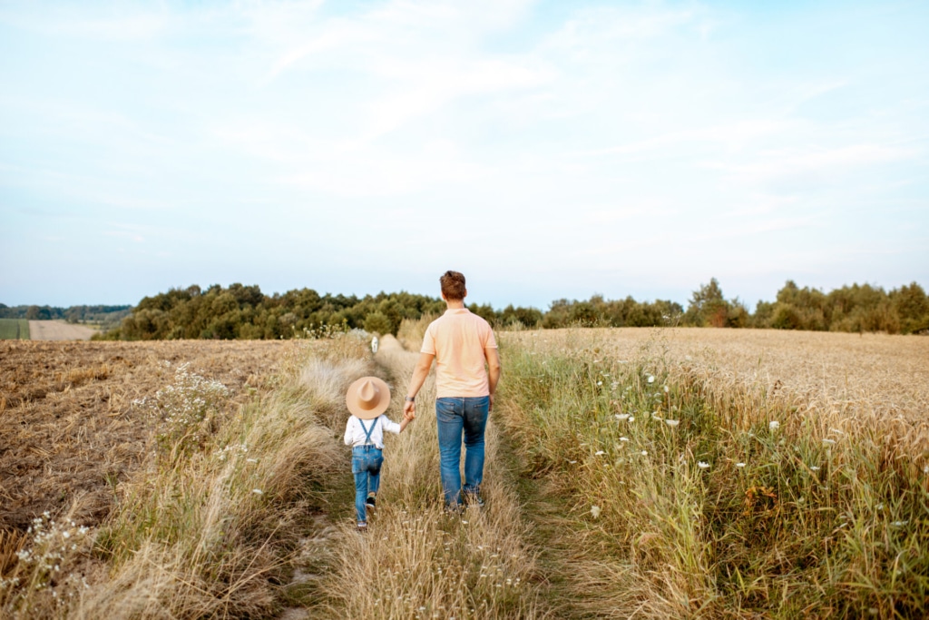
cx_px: 464
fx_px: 903
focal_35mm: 35
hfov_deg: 54.4
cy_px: 310
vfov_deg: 37.9
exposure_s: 1/2000
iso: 400
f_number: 2.2
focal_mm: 35
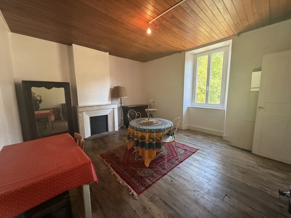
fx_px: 118
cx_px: 146
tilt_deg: -7.4
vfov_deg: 85.7
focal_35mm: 14
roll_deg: +0.3
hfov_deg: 102.1
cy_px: 109
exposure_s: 1/100
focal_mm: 2.22
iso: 500
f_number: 2.2
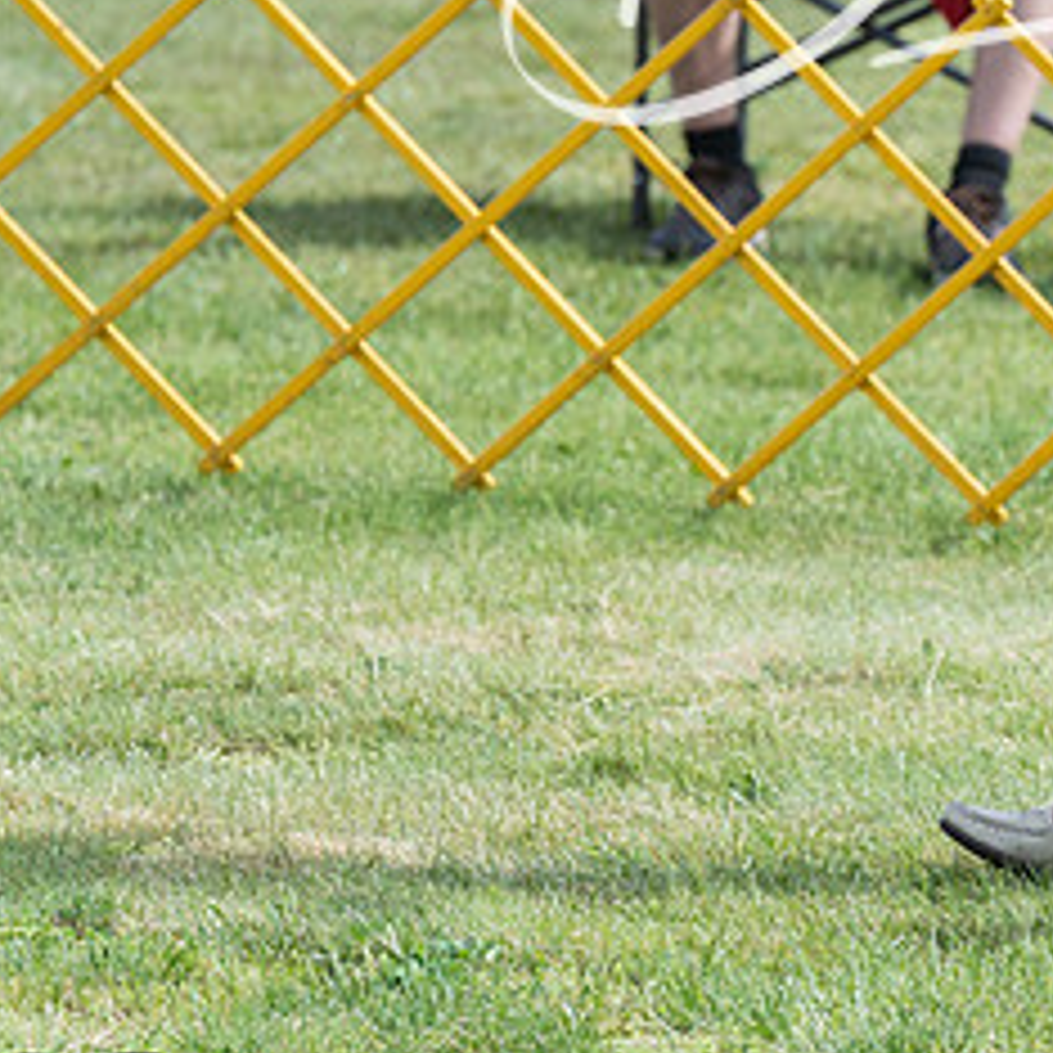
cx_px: 1349
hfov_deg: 3.7
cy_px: 285
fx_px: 16175
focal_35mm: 470
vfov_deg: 3.7
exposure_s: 1/1250
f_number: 5.6
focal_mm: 181
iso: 250
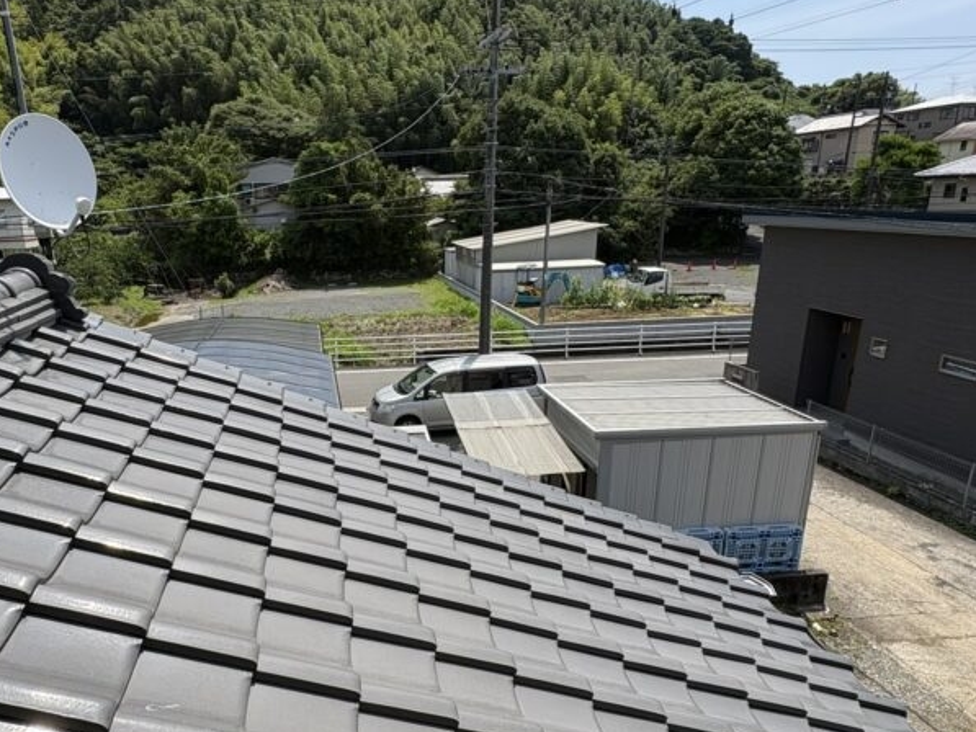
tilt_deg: -14.5
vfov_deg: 56.8
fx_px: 677
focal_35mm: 24
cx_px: 355
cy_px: 387
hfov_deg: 70.2
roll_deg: +2.2
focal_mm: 2.22
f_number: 2.2
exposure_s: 1/1672
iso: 50
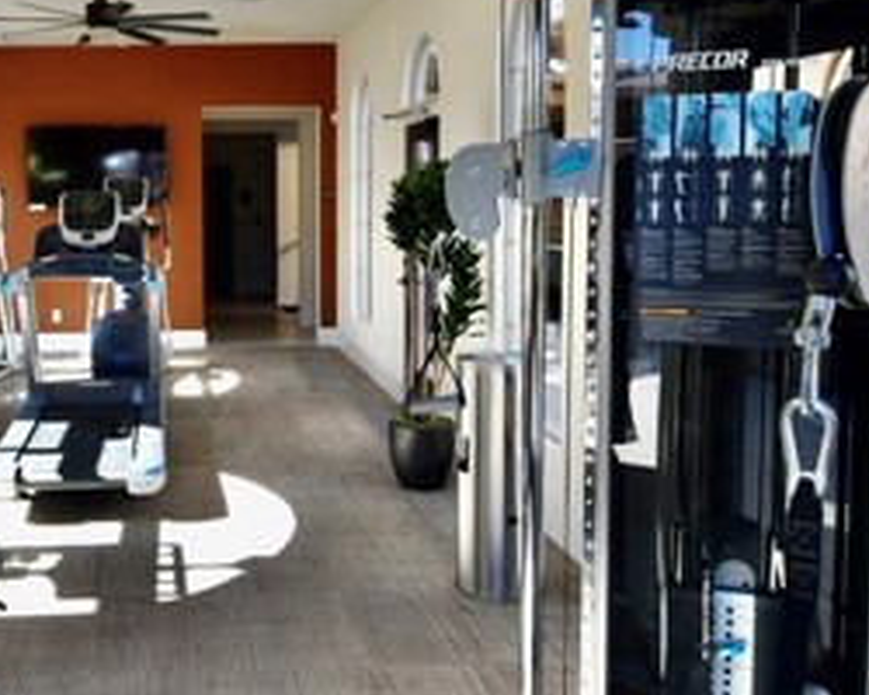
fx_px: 926
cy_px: 245
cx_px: 202
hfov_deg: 48.1
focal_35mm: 36
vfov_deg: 40.8
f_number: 5.6
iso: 400
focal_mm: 10
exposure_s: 1/125
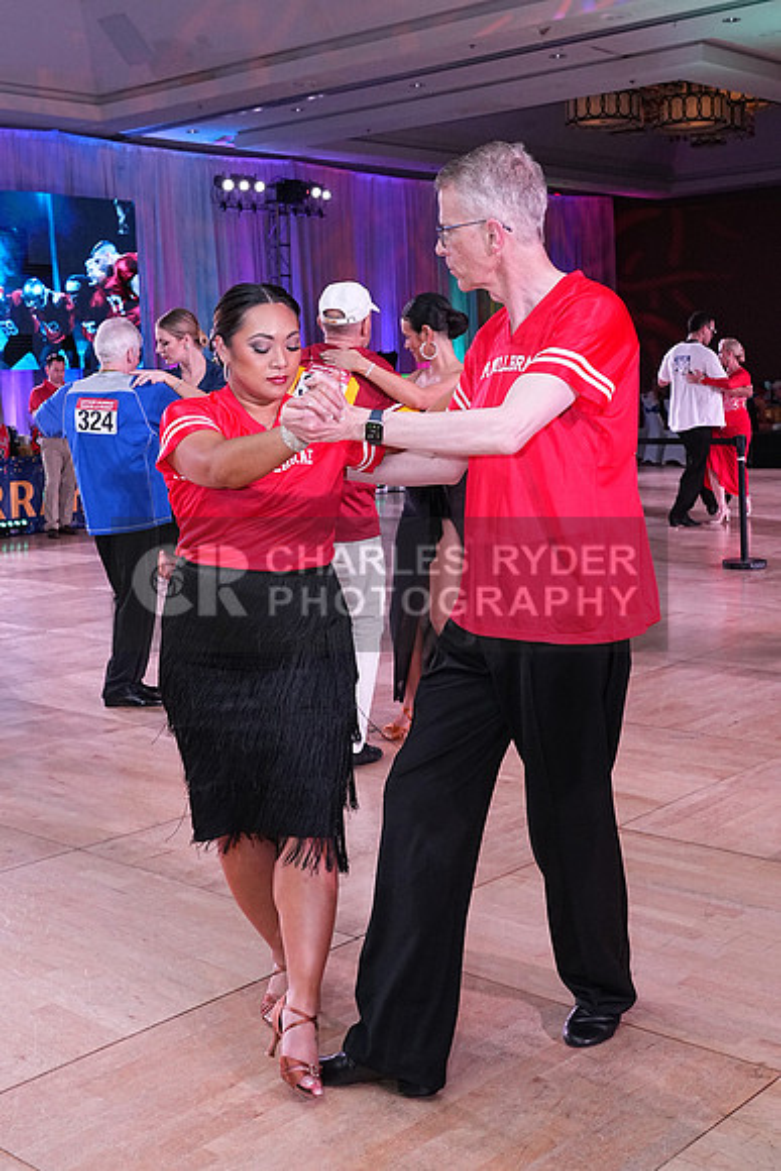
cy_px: 586
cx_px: 390
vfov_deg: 45.4
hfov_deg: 31.2
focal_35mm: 43
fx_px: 1398
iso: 2500
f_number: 6.3
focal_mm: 29
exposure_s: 1/320
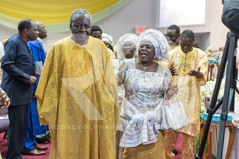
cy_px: 80
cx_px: 120
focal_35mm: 52
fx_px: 345
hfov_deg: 38.2
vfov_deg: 26.1
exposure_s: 1/100
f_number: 1.8
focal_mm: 50
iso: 640
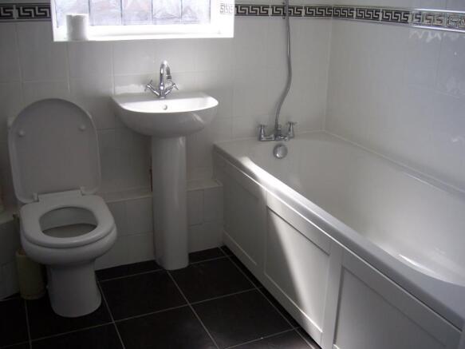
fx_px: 483
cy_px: 174
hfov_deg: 51.4
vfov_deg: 39.6
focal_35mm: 36
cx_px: 232
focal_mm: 6
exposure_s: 1/180
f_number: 3
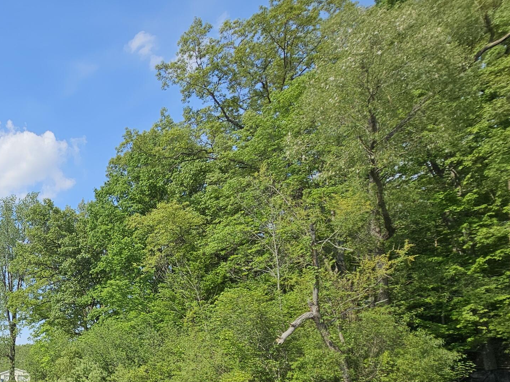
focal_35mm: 27
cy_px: 328
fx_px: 398
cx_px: 2
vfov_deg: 47.3
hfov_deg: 52.2
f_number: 2.2
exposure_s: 1/2105
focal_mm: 2.2
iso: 50
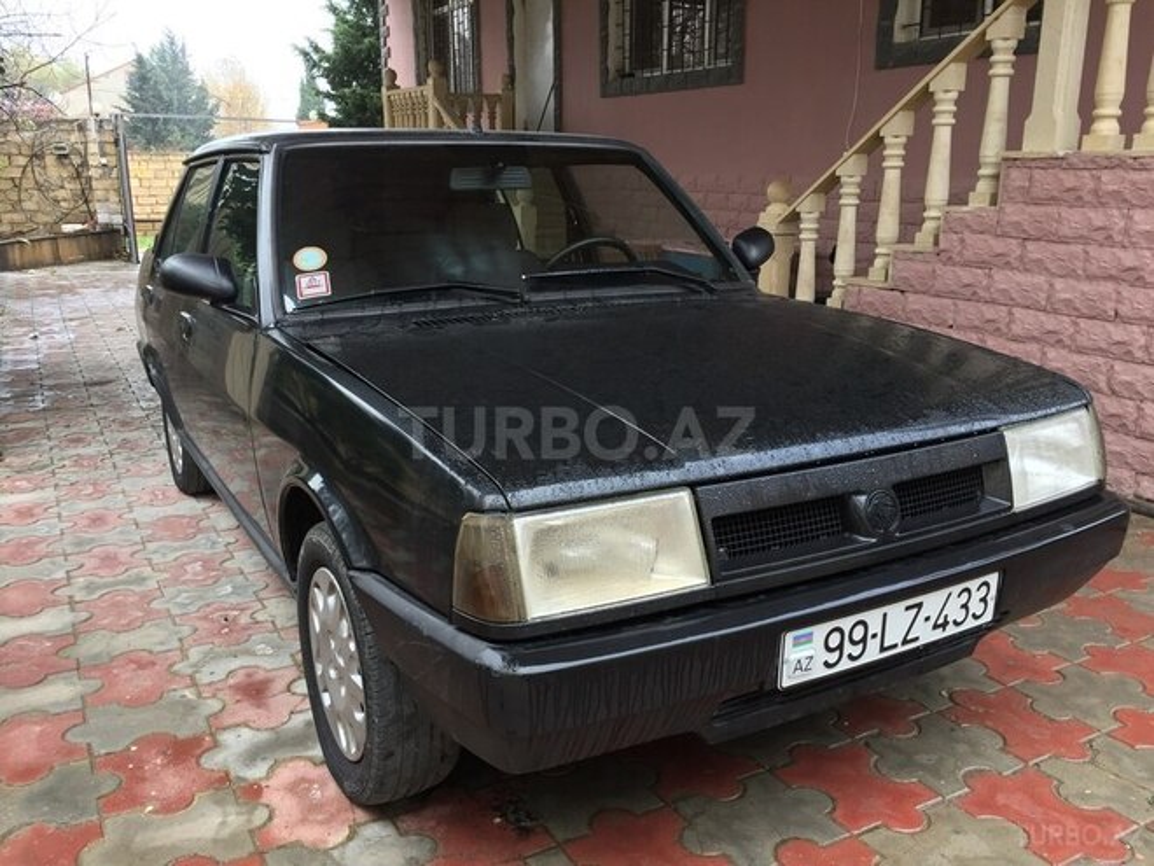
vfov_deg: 48.2
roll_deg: -0.3
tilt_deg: -15.2
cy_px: 433
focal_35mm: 29
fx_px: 967
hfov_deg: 61.7
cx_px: 577
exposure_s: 1/50
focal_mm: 4.15
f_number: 2.2
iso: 32
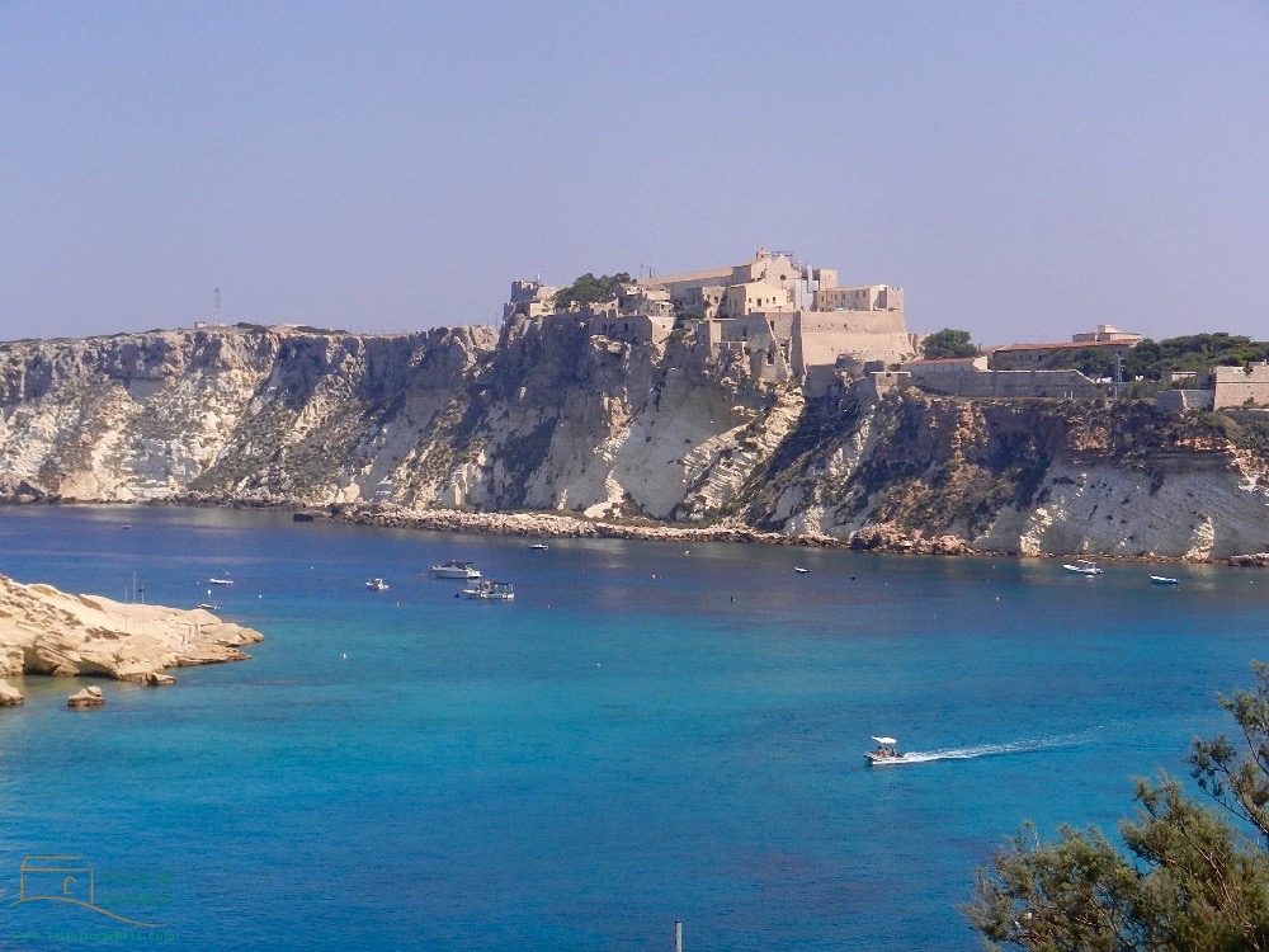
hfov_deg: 28.6
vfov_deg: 21.6
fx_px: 2493
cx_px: 634
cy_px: 476
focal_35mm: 68
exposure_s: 1/1600
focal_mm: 12.3
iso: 160
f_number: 4.6
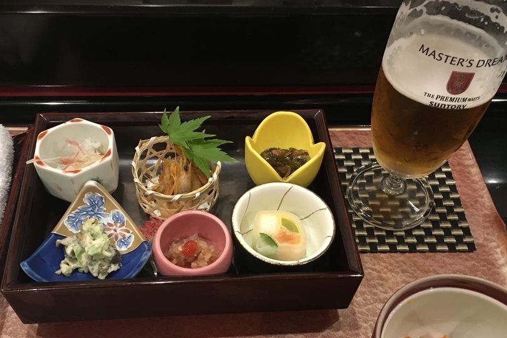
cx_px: 236
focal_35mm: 38
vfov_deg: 34.6
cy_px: 238
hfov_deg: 50.7
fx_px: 535
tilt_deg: -53.5
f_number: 2.2
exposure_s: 1/30
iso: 160
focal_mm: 4.15
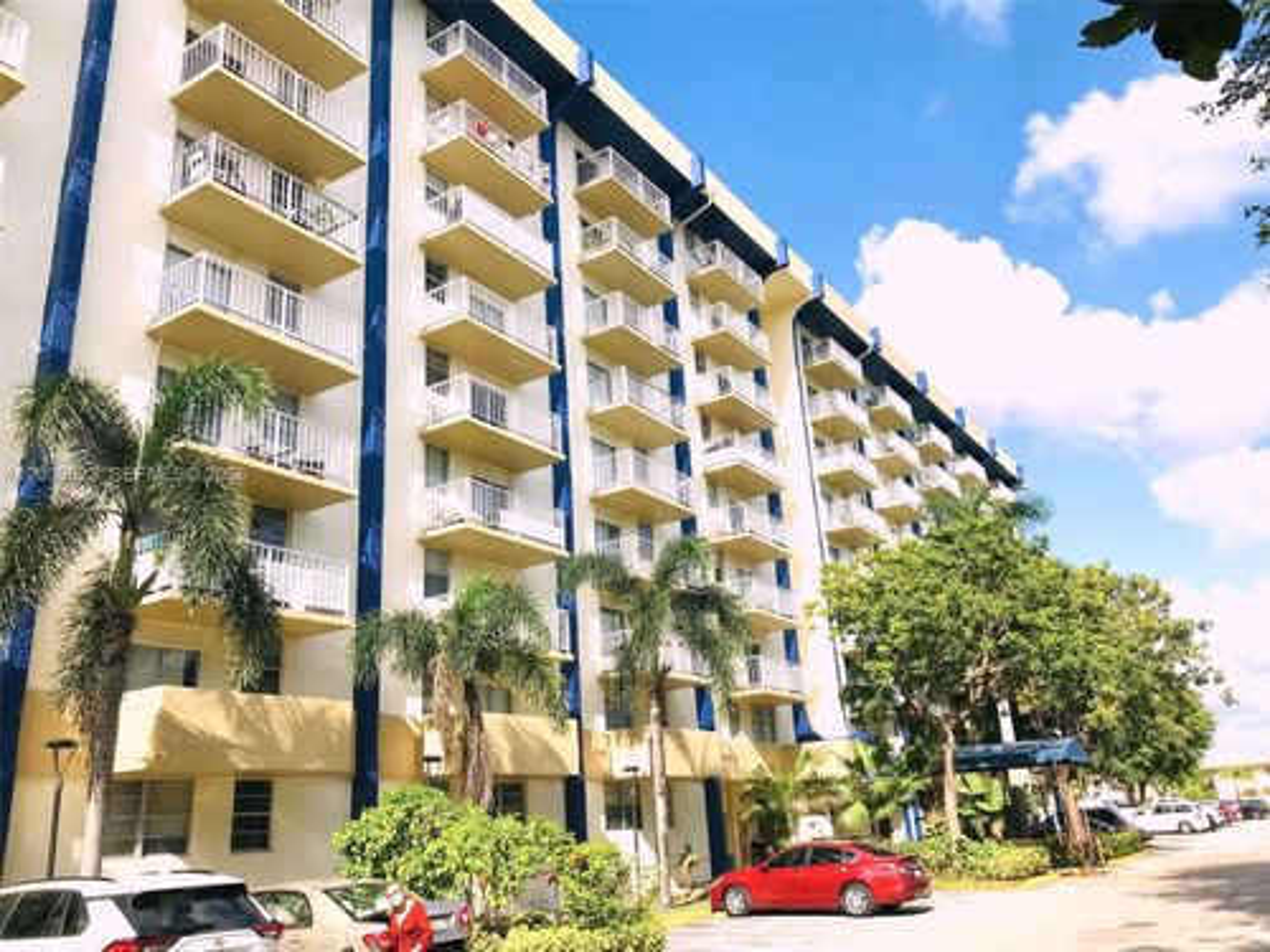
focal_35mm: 28
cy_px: 476
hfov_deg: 63.4
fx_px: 1027
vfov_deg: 49.7
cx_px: 635
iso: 20
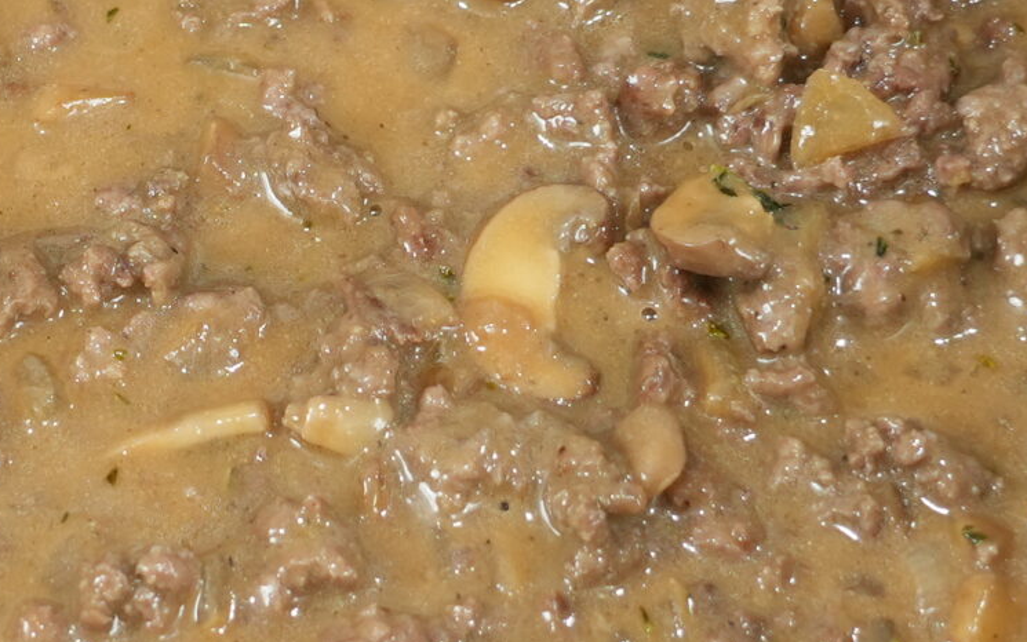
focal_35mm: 161
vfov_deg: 8.2
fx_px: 4507
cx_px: 112
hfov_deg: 12.9
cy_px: 315
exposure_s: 1/100
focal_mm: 31
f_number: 4
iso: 500
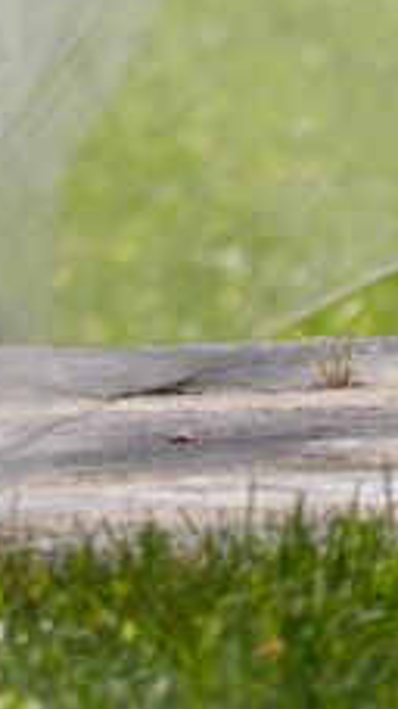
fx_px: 10992
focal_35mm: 585
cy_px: -1213
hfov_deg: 2.1
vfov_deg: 3.6
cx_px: -457
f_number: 1.4
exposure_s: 1/1000
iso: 31
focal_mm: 85
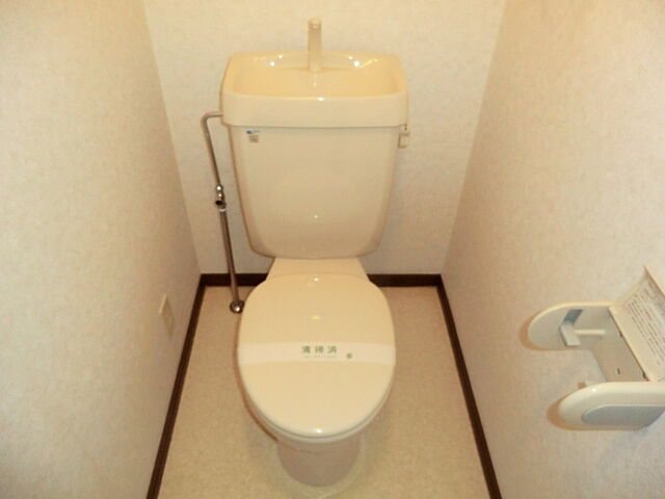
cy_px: 250
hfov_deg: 71.6
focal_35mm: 24
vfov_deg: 56.8
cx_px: 332
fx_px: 461
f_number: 3.2
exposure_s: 1/50
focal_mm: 4.3
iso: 400
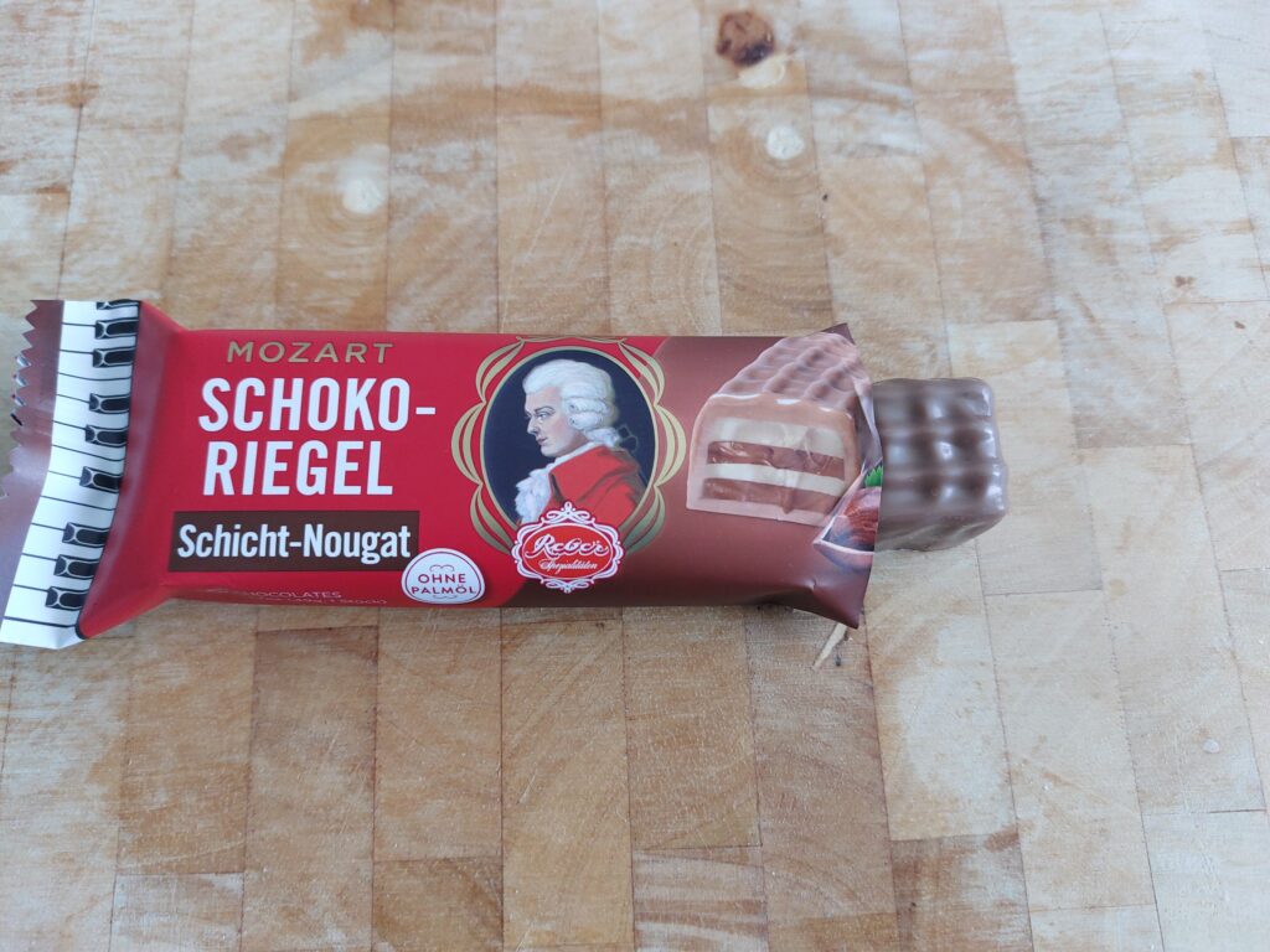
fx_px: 917
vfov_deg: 54.9
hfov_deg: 69.4
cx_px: 635
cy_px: 476
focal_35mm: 25
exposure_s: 1/50
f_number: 1.8
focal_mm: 5.23
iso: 200
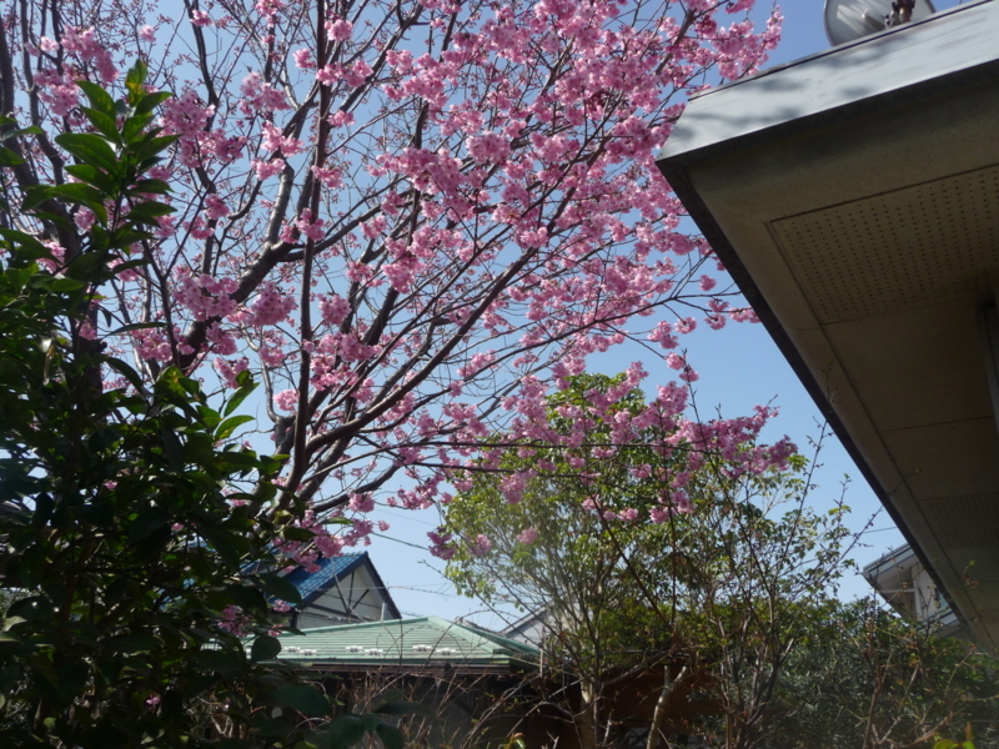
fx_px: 866
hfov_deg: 60.0
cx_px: 500
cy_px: 374
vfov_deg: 46.8
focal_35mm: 30
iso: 100
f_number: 3.4
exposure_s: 1/800
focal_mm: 5
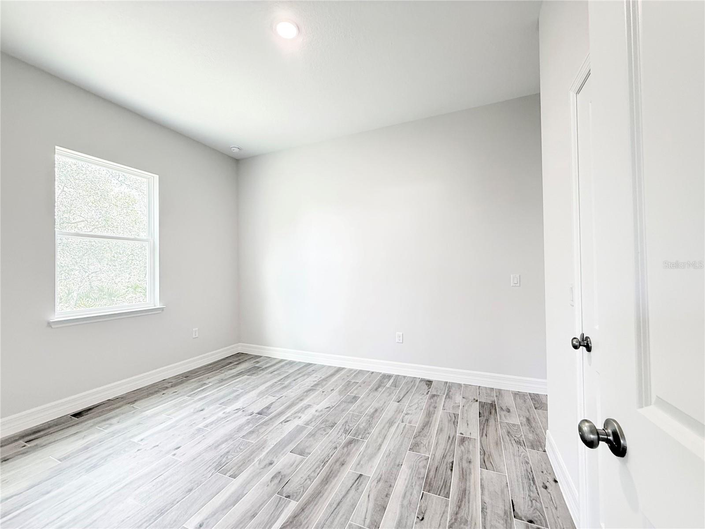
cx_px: 352
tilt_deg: +2.0
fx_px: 285
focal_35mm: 14
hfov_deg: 102.1
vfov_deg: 85.7
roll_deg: +0.9
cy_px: 264
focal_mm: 2.22
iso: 400
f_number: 2.2
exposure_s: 1/60
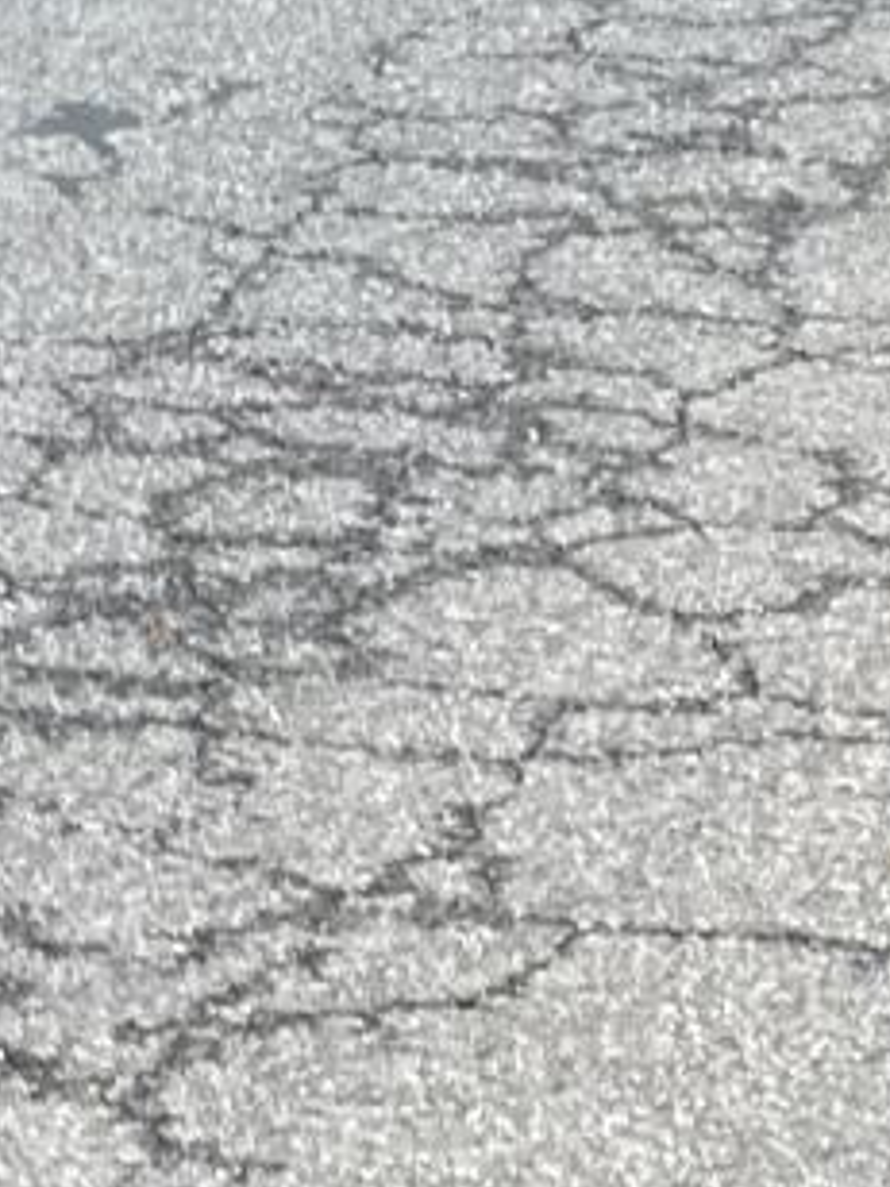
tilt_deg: -5.6
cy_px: -620
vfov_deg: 10.5
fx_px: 6239
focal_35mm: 182
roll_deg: +4.2
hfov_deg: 7.6
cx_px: -1217
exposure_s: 1/124
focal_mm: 3.99
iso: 20
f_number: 1.8
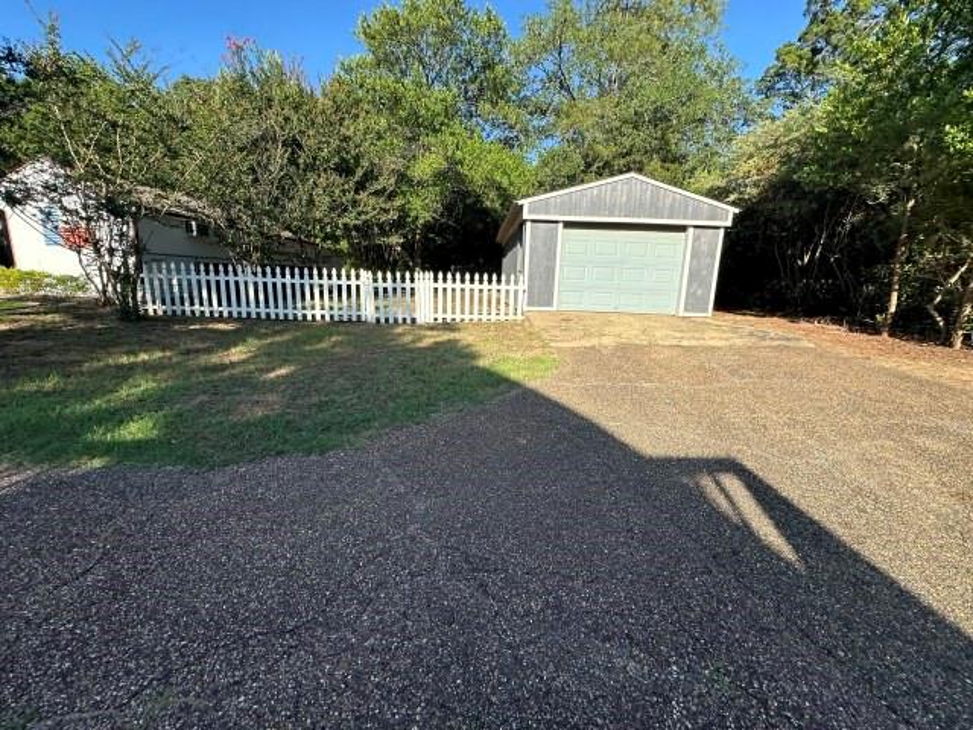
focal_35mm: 14
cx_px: 486
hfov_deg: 102.1
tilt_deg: -20.4
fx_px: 394
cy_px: 365
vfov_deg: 85.7
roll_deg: +1.6
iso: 40
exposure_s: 1/947
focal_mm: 2.22
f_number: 2.2
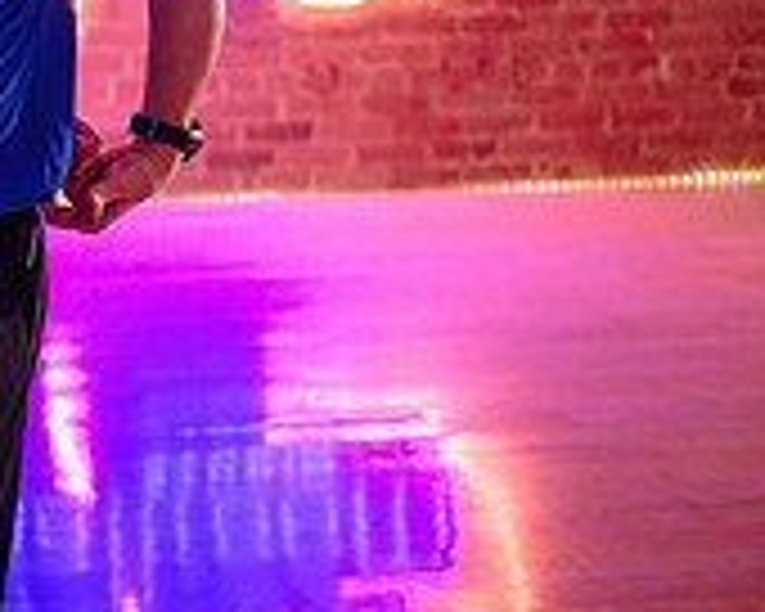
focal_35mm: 108
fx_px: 2445
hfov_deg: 16.2
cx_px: -393
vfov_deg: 14.3
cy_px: 279
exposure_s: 1/250
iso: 2500
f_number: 1.4
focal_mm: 28
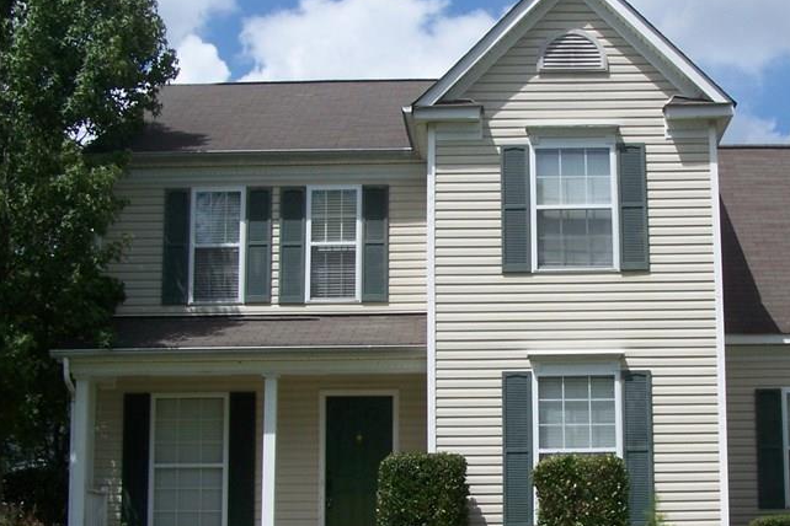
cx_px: 546
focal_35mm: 63
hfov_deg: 31.6
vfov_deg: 21.6
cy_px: 302
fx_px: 1382
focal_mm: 6.3
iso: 80
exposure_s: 1/750
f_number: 5.6
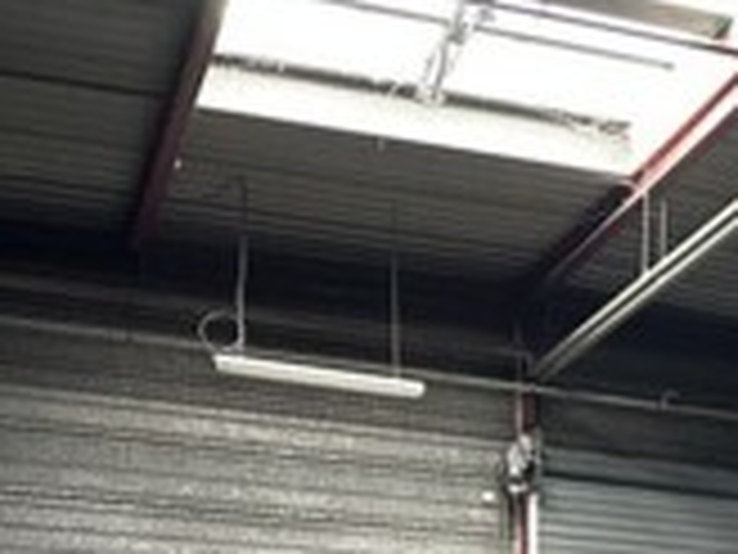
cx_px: 1303
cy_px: 865
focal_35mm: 92
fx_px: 1961
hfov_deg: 17.5
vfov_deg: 14.8
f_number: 1.78
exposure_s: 1/60
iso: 400
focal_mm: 6.86
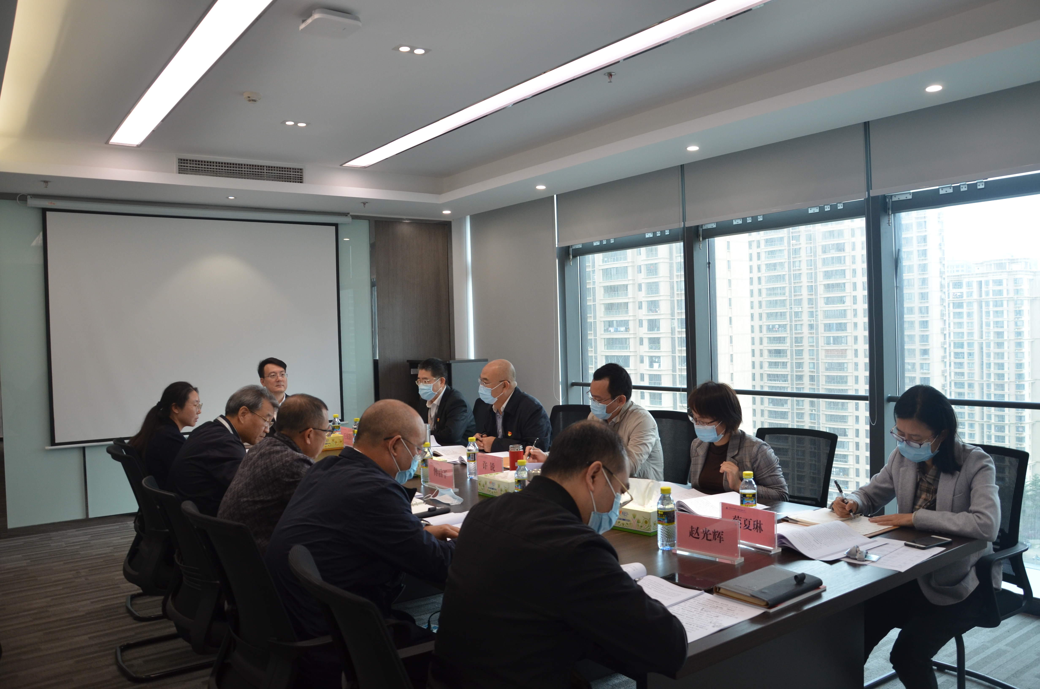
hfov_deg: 67.5
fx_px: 778
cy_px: 344
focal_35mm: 27
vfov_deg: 47.7
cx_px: 520
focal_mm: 18
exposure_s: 1/80
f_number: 4.5
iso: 400
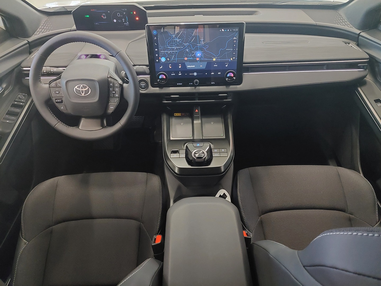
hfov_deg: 69.4
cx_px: 190
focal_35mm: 25
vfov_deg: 54.9
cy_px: 143
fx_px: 275
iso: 1250
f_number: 1.8
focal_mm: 5.23
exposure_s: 1/25
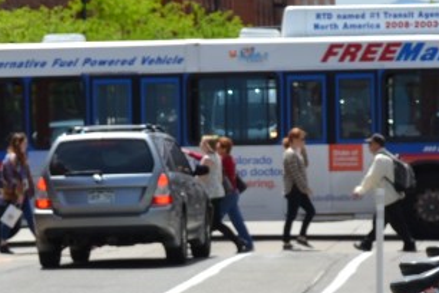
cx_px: 121
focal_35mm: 294
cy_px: 464
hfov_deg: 7.0
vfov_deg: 4.6
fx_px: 3585
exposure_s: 1/250
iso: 100
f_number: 8
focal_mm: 50
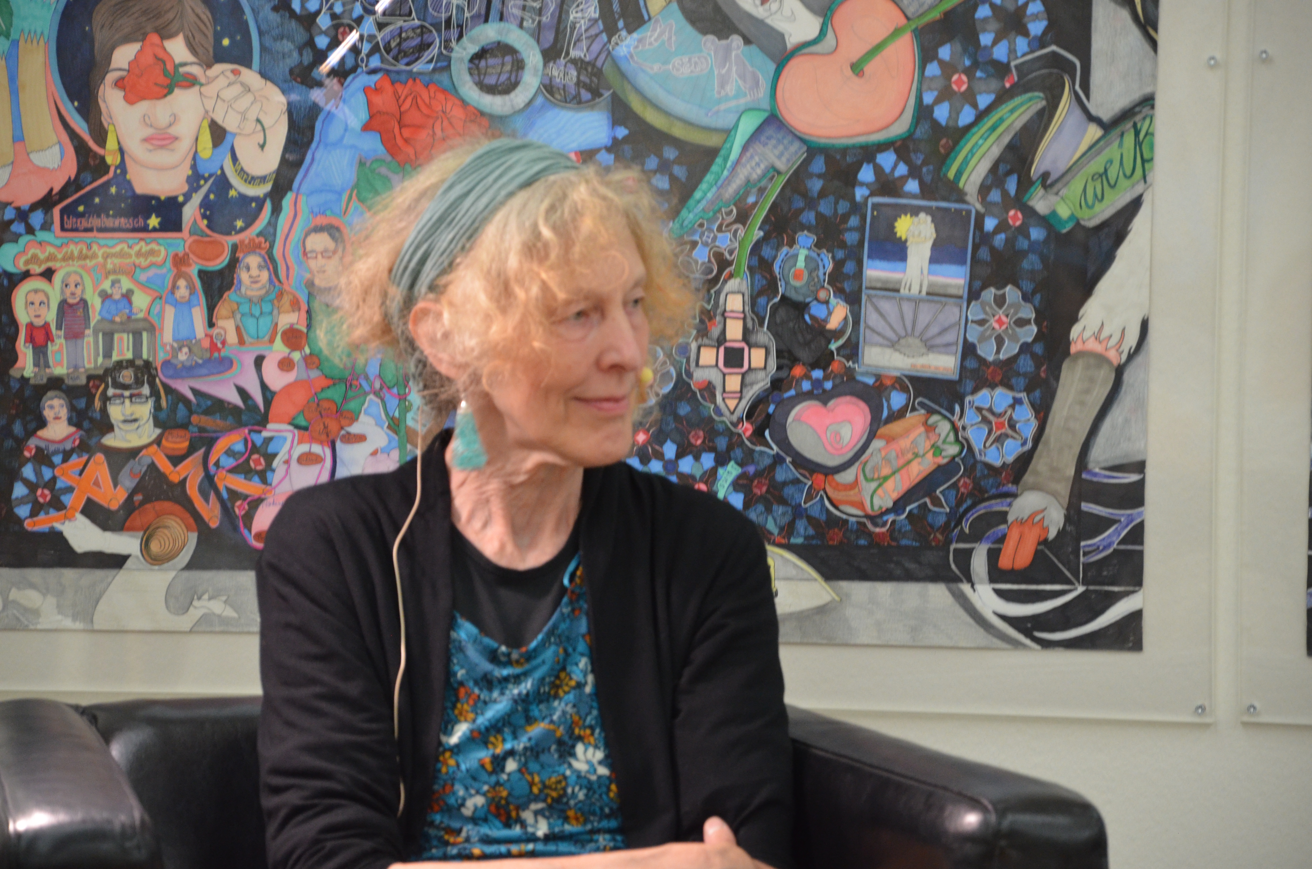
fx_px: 5728
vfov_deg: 8.7
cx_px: 656
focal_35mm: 158
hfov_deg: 13.1
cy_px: 434
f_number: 5.6
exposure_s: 1/15
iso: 1600
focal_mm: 105
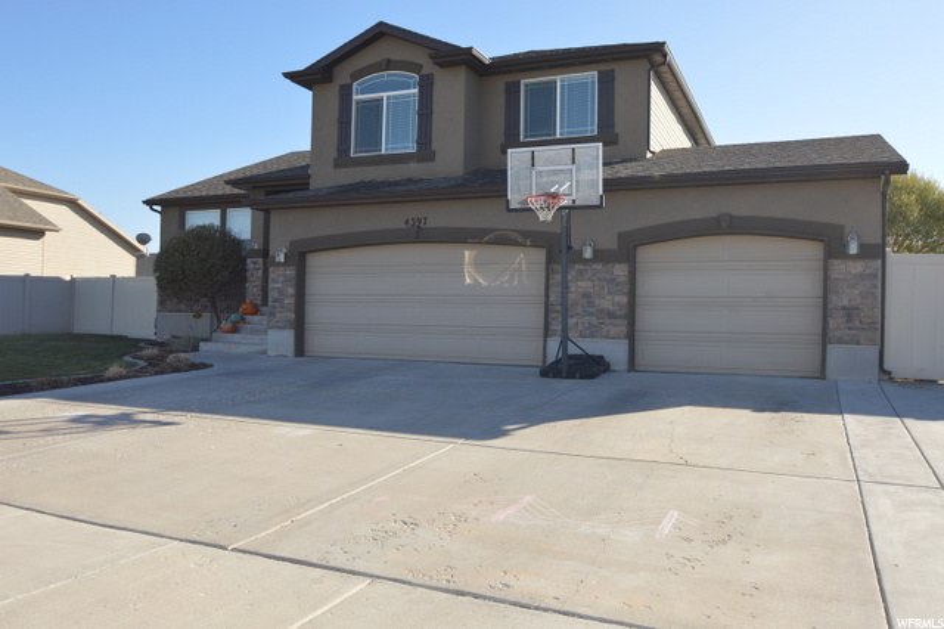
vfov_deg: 45.6
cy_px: 314
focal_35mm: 28
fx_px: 747
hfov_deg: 64.6
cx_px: 472
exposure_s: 1/200
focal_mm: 19
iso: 100
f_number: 7.1
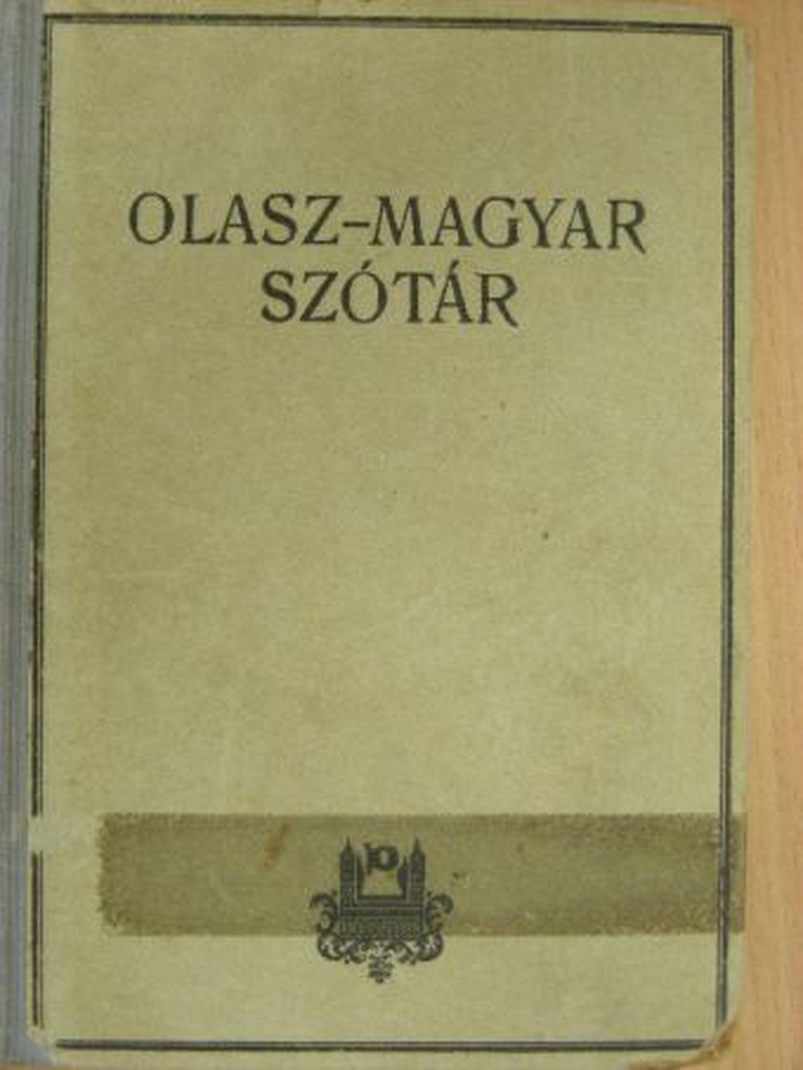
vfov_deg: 24.7
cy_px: 535
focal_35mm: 79
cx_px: 402
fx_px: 2442
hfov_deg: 18.7
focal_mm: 13.2
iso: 200
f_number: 3.5
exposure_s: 1/13.2
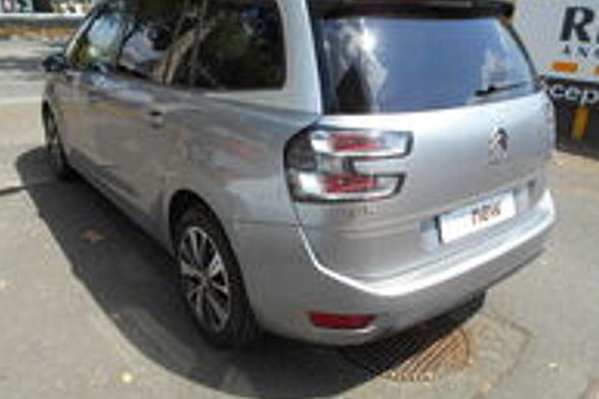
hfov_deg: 65.5
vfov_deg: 46.3
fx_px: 466
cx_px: 302
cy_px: 174
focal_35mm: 28
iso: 80
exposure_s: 1/500
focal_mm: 4.6
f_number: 3.2
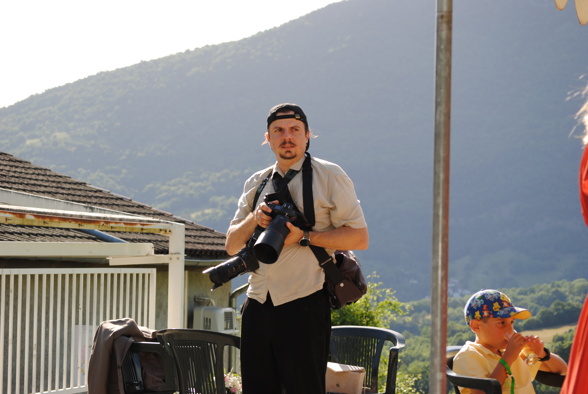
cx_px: 294
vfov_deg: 13.1
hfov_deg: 19.4
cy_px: 197
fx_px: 1717
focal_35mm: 105
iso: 100
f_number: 6.3
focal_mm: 70
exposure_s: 1/200
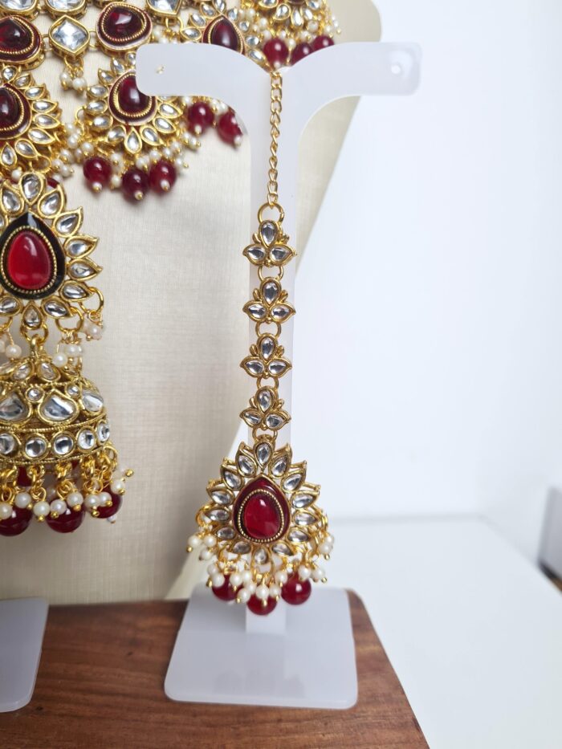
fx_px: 563
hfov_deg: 53.1
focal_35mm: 26
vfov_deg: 67.3
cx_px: 281
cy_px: 374
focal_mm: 5.4
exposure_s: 1/145
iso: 50
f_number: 1.8
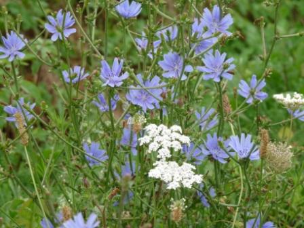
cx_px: 152
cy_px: 114
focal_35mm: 163
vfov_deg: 9.1
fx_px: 1431
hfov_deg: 12.1
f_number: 3.7
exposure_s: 1/100
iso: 100
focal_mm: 29
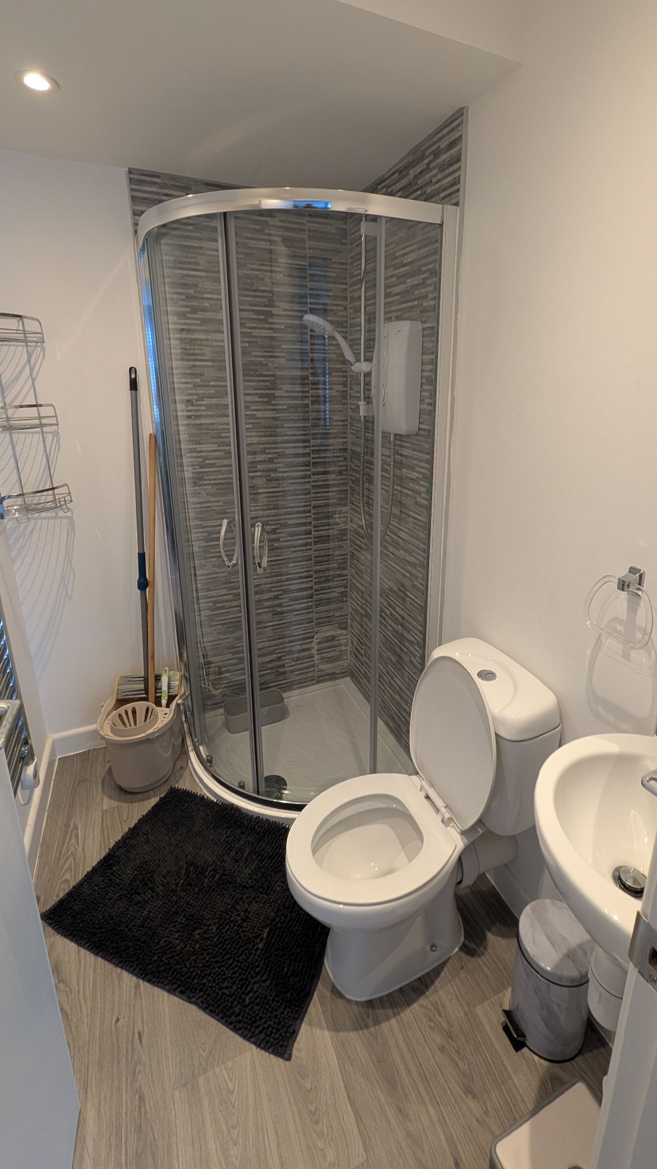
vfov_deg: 102.6
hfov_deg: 70.2
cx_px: 372
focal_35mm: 15
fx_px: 465
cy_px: 519
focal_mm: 2.02
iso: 127
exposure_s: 1/100
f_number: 1.7
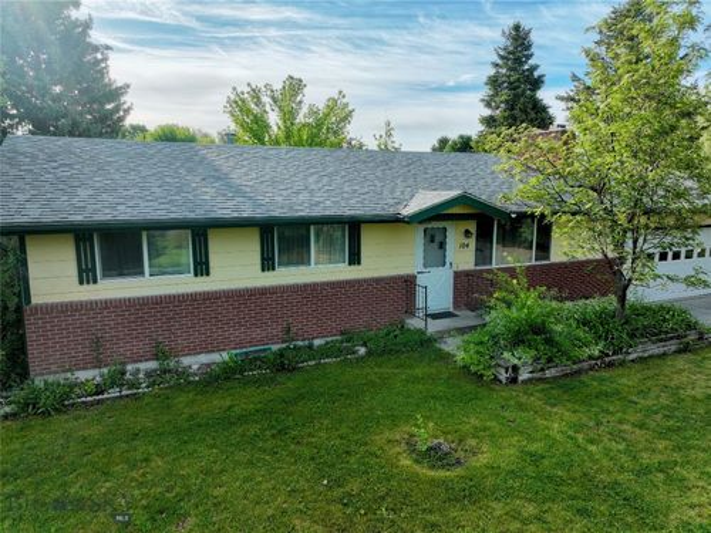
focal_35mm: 24
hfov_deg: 71.6
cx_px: 356
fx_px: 493
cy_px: 266
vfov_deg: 56.8
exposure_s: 1/1250
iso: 400
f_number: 2.8
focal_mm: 12.29
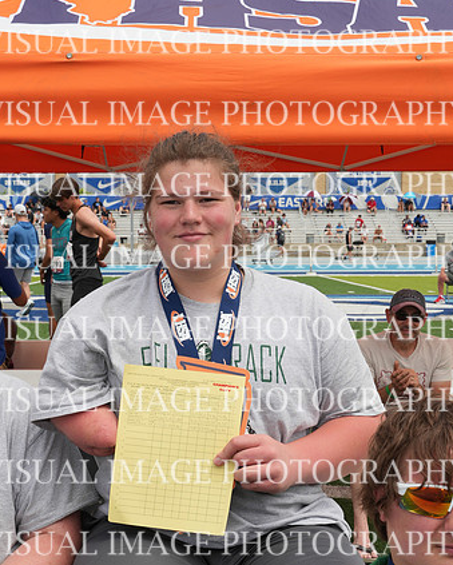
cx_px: 212
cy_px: 363
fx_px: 1356
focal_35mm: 81
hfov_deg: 19.0
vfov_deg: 23.5
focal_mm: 42
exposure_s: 1/160
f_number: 11
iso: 100
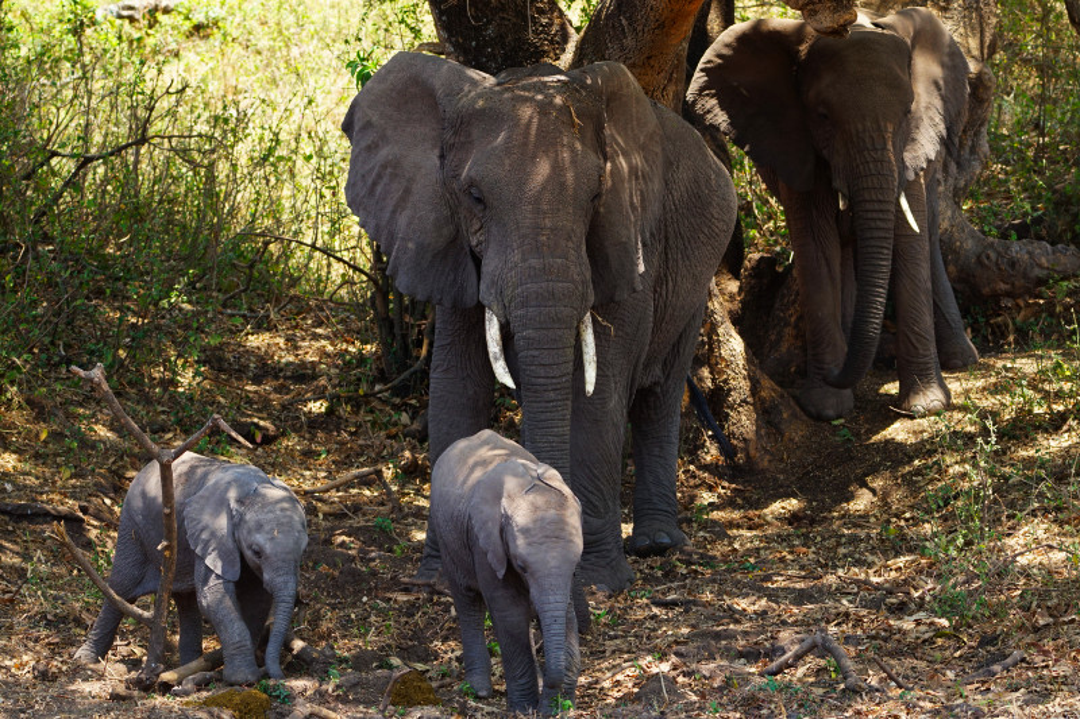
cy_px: 360
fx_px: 4409
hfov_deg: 14.0
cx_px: 540
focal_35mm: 147
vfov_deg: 9.3
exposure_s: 1/160
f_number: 4.5
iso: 160
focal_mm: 98
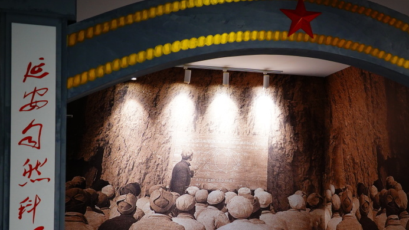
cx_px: 252
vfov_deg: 24.6
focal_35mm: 48
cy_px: 174
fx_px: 521
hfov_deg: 42.6
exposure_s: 1/125
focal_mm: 31
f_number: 4
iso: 1250
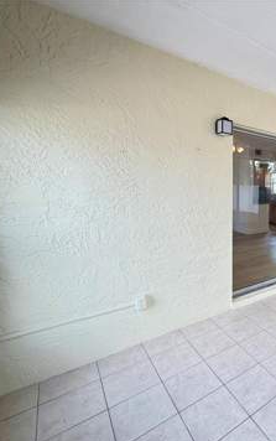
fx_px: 240
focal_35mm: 20
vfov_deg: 85.0
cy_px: 222
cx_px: 287
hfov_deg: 47.4
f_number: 2.2
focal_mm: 2.22
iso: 160
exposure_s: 1/99
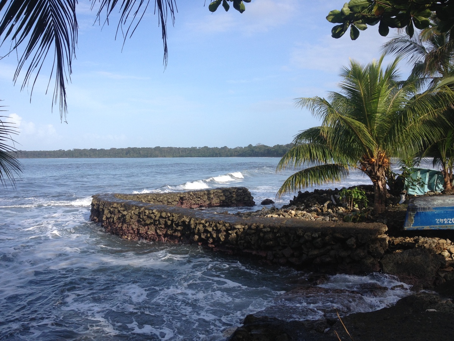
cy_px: 170
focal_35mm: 35
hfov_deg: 52.6
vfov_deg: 40.7
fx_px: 459
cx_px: 227
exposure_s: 1/1126
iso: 50
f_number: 2.4
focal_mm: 4.28
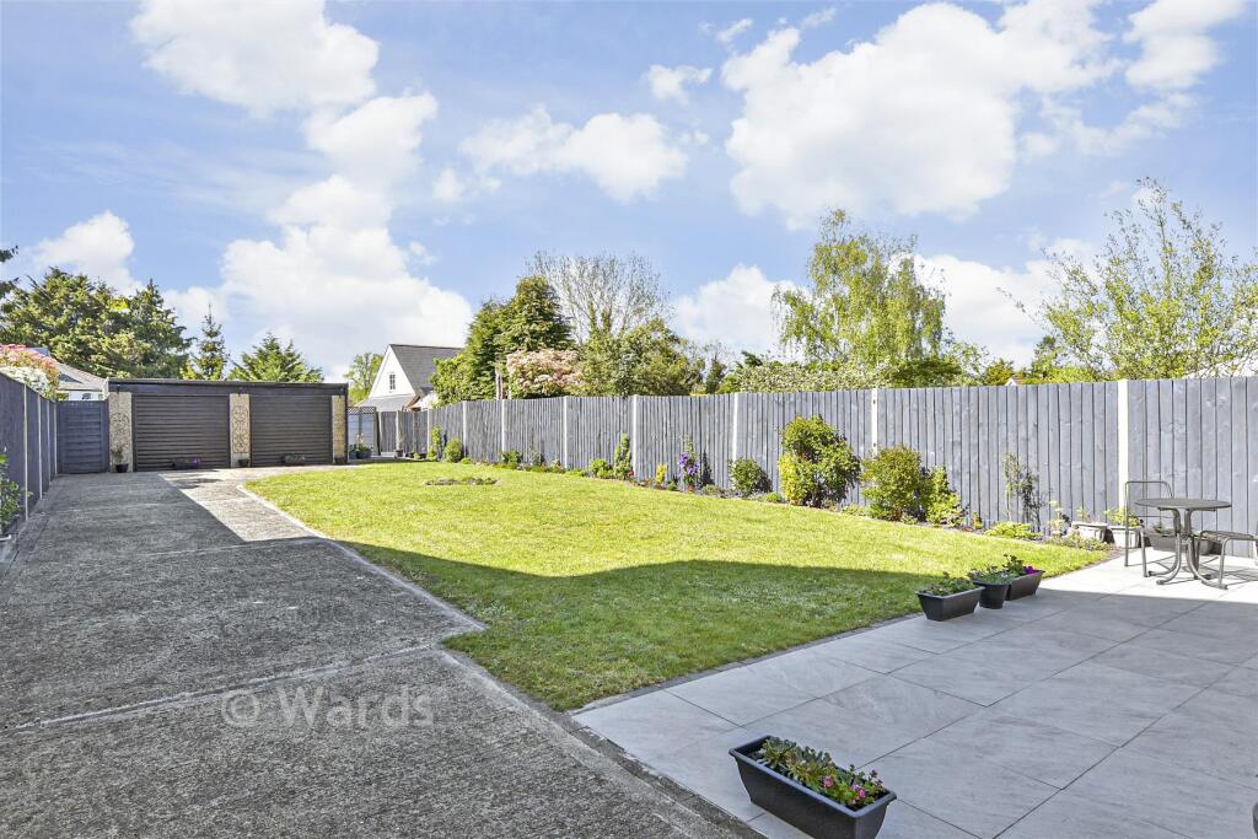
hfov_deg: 100.4
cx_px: 629
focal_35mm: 15
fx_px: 524
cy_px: 420
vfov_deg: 77.3
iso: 250
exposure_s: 1/200
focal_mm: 10
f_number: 8
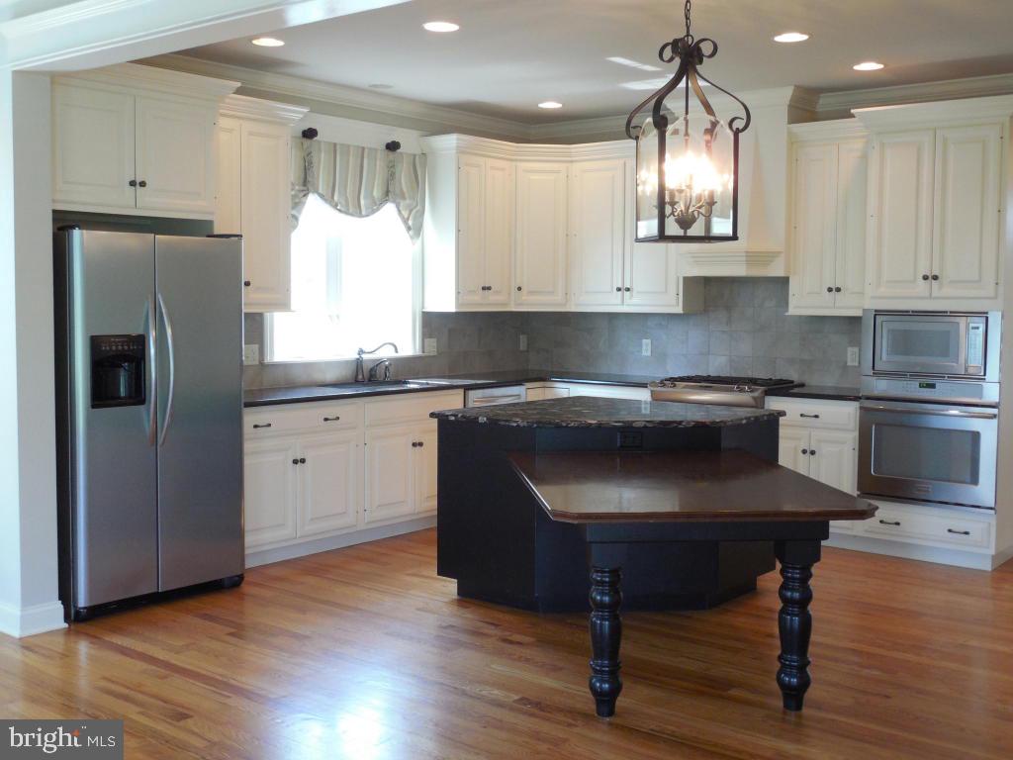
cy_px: 380
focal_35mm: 39
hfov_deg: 47.9
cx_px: 506
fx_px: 1141
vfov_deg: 36.8
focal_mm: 7
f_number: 3.8
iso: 280
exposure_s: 1/30
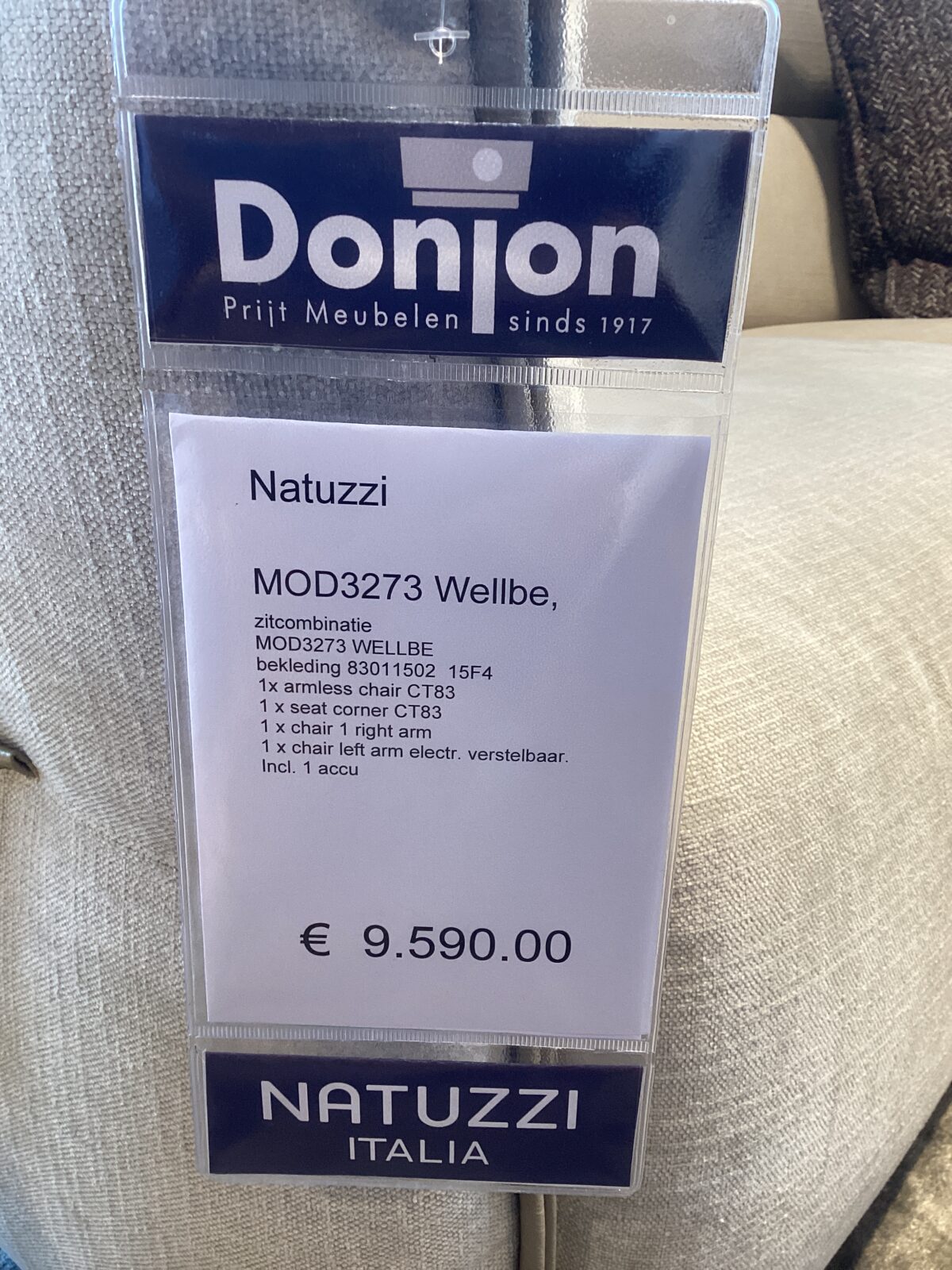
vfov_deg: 58.4
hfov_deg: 45.4
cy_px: 635
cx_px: 476
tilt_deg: -22.7
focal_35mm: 31
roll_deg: -2.7
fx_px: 1137
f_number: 2.4
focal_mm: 3.3
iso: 100
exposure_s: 1/60
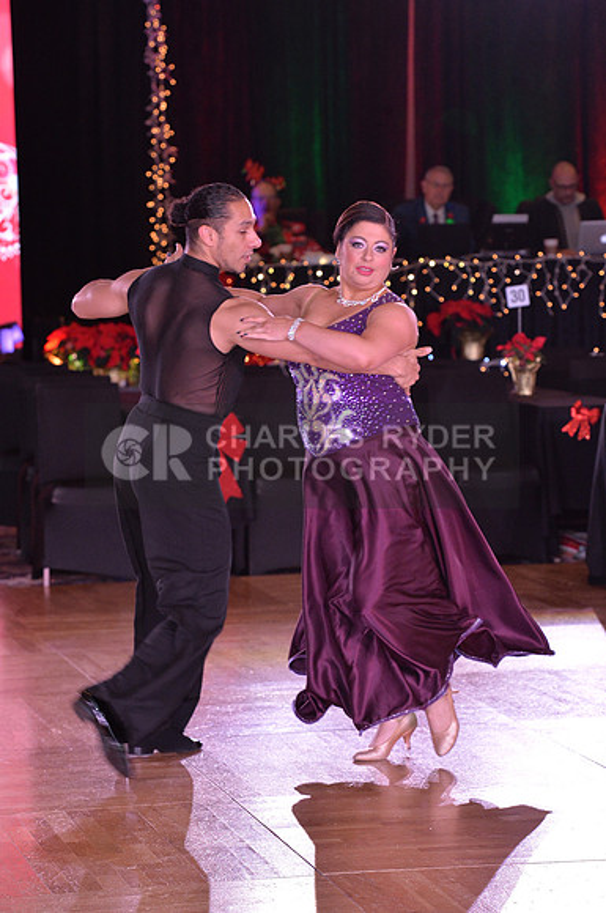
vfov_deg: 15.2
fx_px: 3419
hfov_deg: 10.1
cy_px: 456
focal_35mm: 135
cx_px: 303
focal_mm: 135
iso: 2000
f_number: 6.3
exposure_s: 1/250
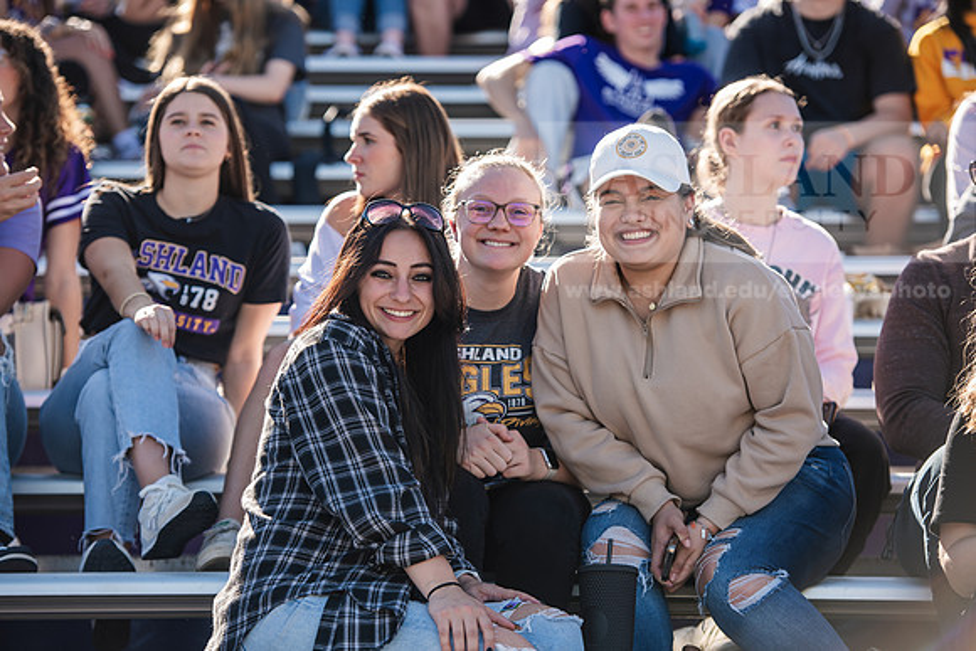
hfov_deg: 15.8
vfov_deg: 10.6
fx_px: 3525
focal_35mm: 130
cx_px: 488
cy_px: 326
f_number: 3.5
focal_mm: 130
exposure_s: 1/320
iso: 100
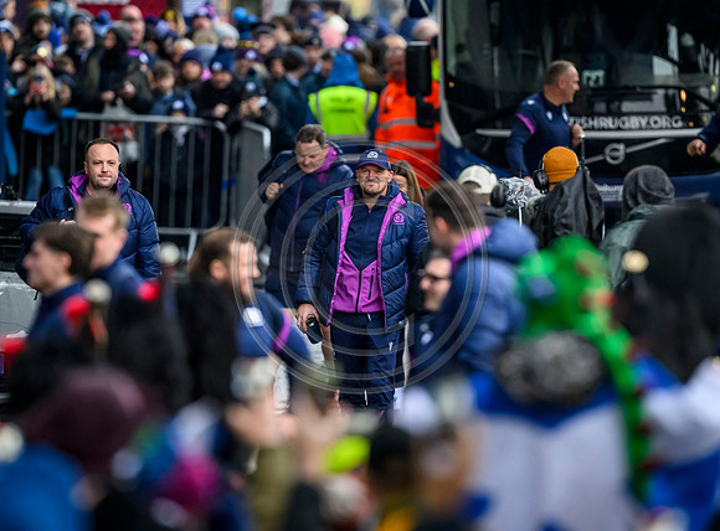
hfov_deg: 4.0
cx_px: 331
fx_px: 10371
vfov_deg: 2.9
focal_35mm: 502
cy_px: 222
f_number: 3.5
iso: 5000
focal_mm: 400
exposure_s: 1/1000
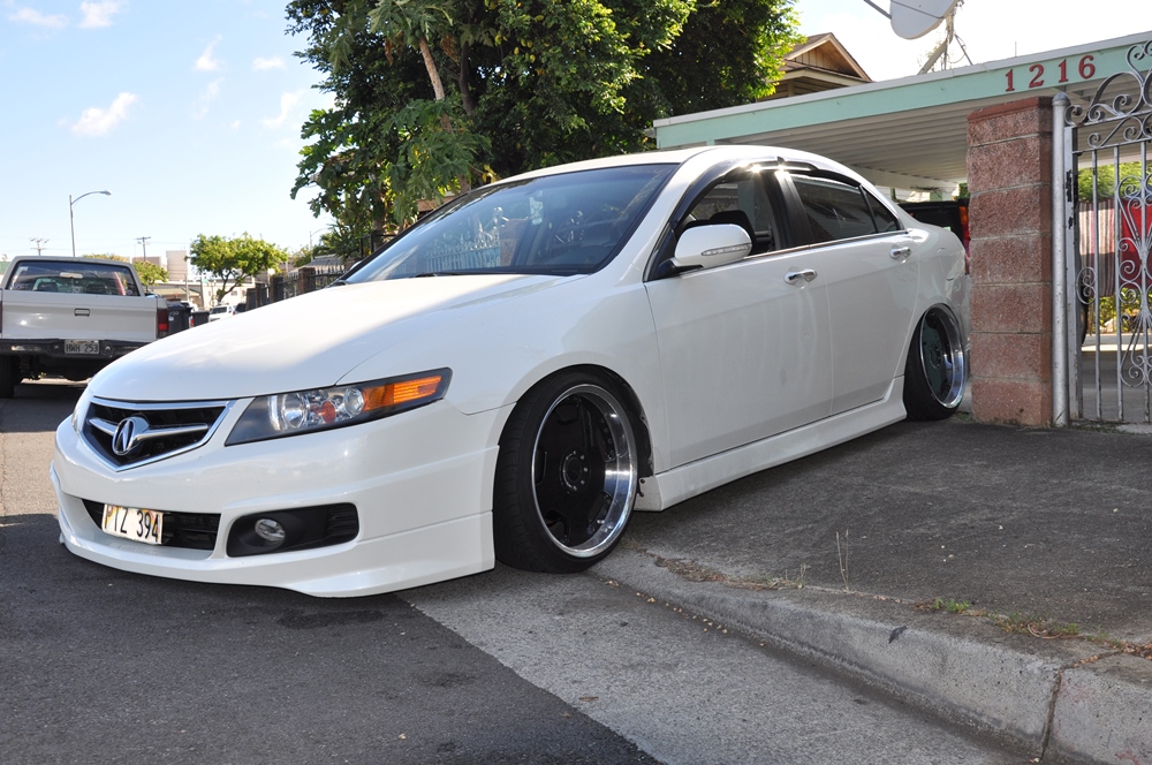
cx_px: 576
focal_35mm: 36
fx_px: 1150
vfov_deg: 36.8
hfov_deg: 53.2
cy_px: 382
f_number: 8
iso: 200
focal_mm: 24
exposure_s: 1/200
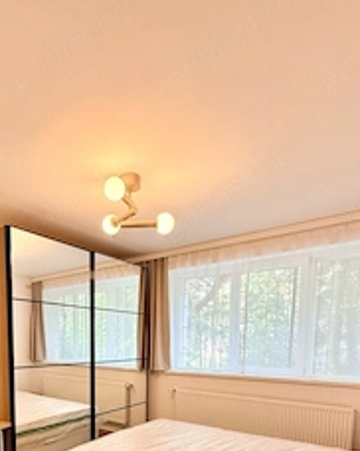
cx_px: 115
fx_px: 320
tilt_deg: -5.1
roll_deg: -0.3
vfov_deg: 63.0
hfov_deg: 57.2
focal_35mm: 24
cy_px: 374
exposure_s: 1/99
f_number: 2.2
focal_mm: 2.22
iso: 200
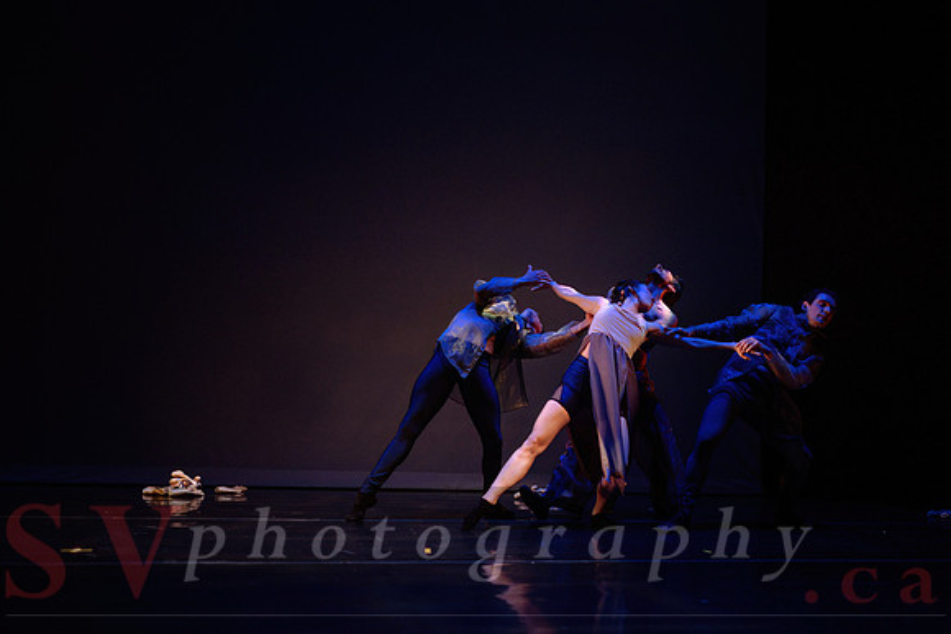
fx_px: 893
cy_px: 446
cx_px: 624
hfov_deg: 55.1
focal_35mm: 34
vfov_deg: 38.5
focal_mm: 24
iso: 1000
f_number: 1.4
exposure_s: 1/500
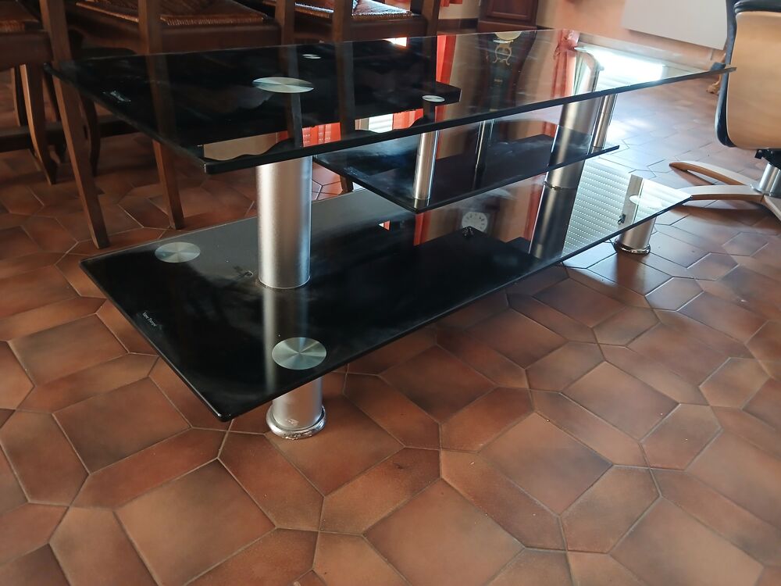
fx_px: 587
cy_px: 293
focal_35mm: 26
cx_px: 390
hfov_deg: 67.3
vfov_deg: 53.1
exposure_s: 1/25
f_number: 1.8
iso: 400
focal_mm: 3.98
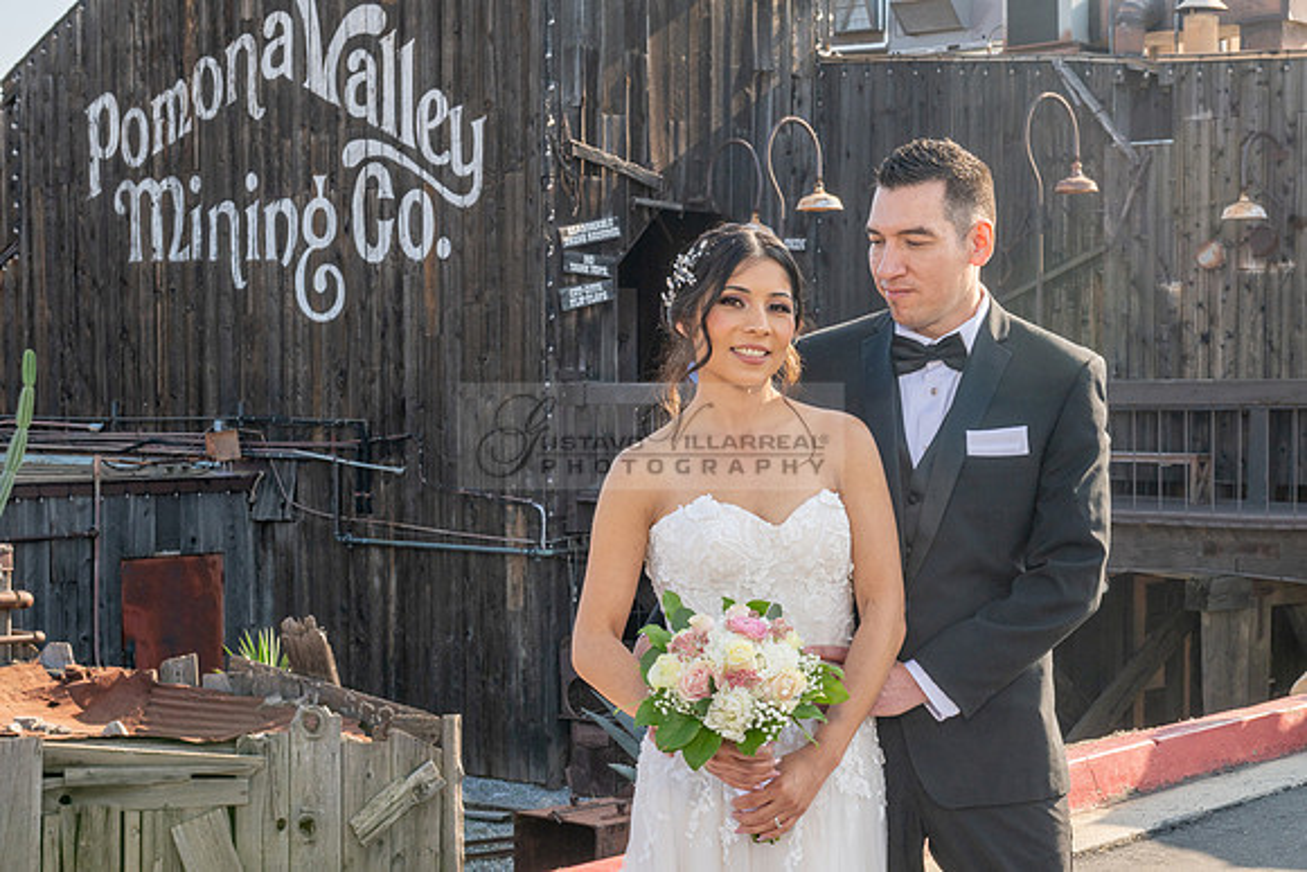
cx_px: 805
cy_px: 537
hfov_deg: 29.7
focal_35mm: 68
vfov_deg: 20.1
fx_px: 2459
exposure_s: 1/160
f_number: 11
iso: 200
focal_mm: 55
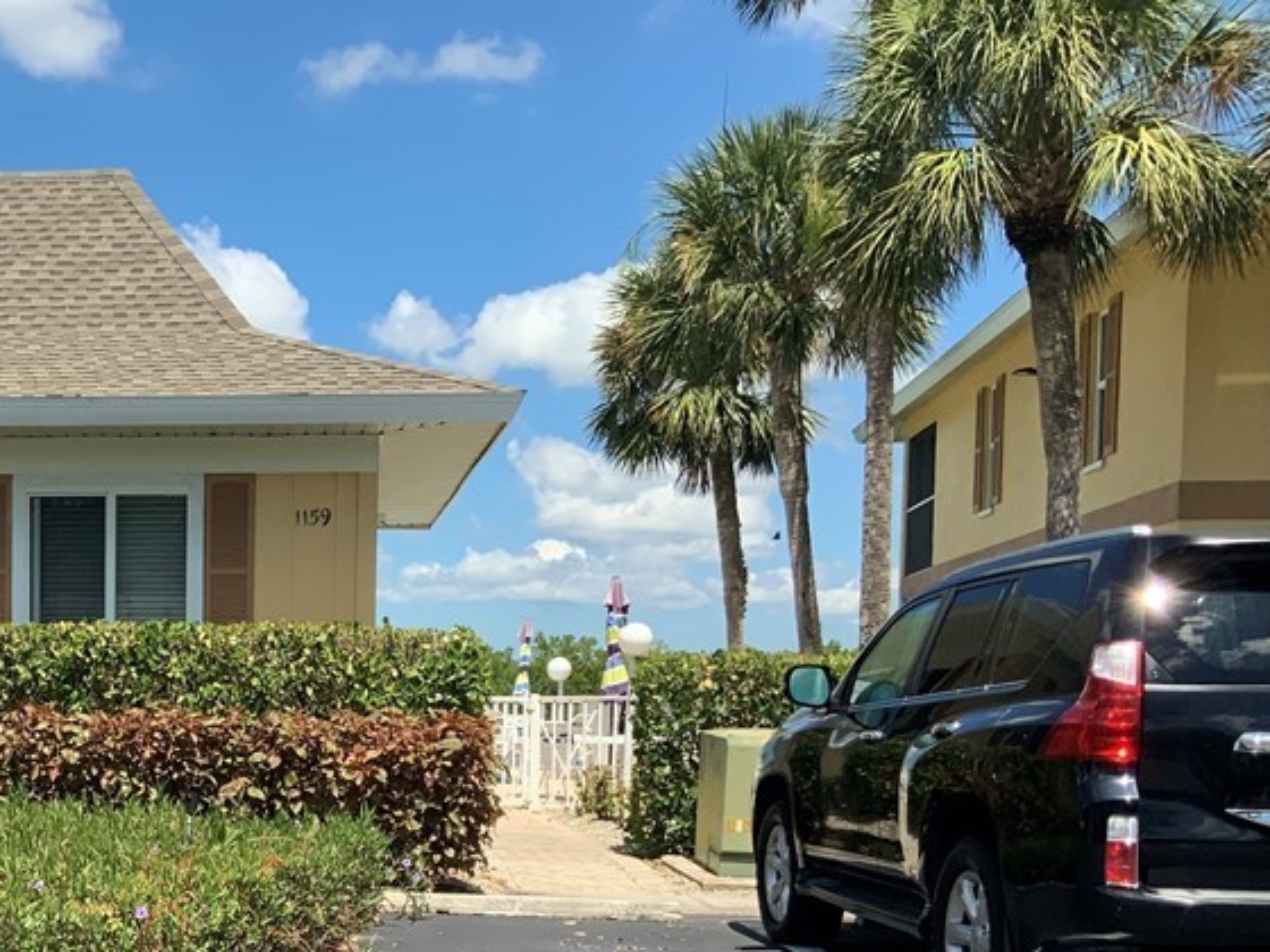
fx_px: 1944
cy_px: 825
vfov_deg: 26.7
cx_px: 116
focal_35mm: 53
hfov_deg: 34.1
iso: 16
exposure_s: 1/1490
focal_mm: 3
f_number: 1.8
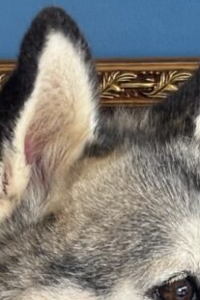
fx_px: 1485
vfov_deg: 11.2
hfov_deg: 7.7
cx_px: 157
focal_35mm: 178
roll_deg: +1.8
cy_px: 409
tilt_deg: -15.9
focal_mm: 5.96
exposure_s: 1/96
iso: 50
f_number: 1.6
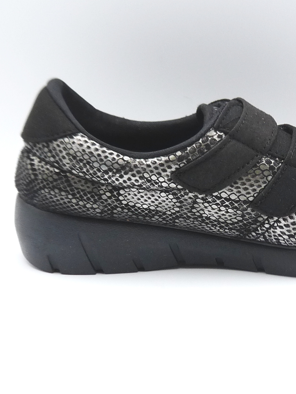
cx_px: 242
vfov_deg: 29.0
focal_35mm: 67
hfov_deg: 21.6
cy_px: 196
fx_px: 764
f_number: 3.6
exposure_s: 1/125
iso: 100
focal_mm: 4.9
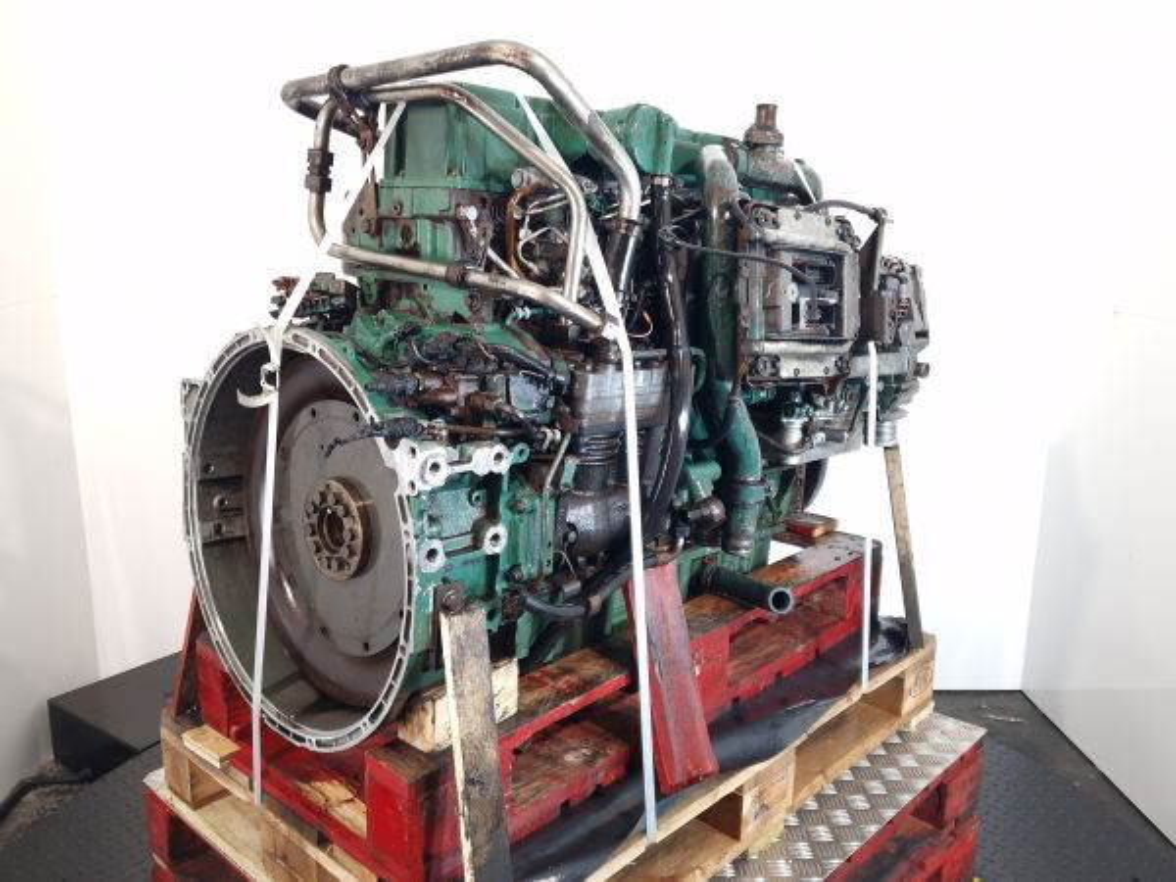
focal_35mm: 23
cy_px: 441
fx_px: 781
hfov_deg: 73.9
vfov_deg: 58.9
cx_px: 588
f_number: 1.8
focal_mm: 6.4
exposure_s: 1/50
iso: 125
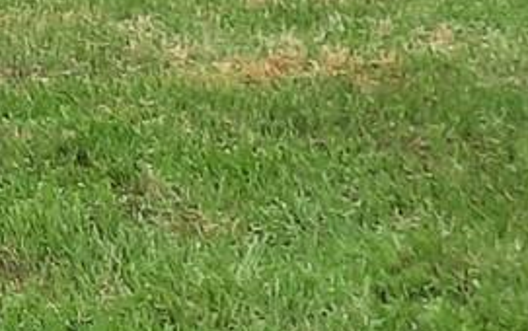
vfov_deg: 6.3
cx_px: -421
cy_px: -454
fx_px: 2881
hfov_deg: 9.9
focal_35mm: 200
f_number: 2
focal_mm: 4.6
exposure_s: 1/411
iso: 32
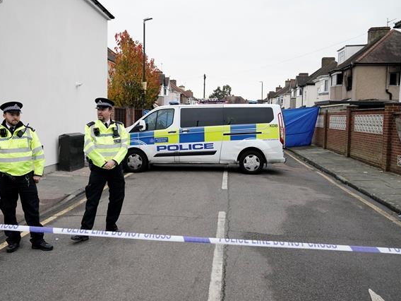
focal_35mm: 33
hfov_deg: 55.3
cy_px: 149
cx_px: 185
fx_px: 382
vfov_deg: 42.9
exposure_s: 1/800
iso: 2000
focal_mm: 30
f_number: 4.5
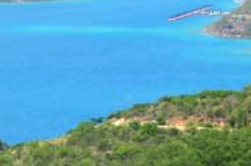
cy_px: 53
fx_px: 3209
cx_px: -68
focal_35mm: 461
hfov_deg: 4.5
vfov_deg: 3.0
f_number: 18
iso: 200
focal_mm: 90
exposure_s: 1/100
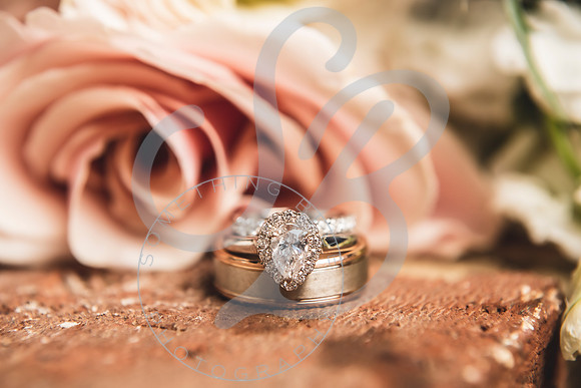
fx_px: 1130
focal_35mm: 70
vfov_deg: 19.5
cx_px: 290
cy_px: 194
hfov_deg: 28.8
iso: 500
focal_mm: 70
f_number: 6.3
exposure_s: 1/125
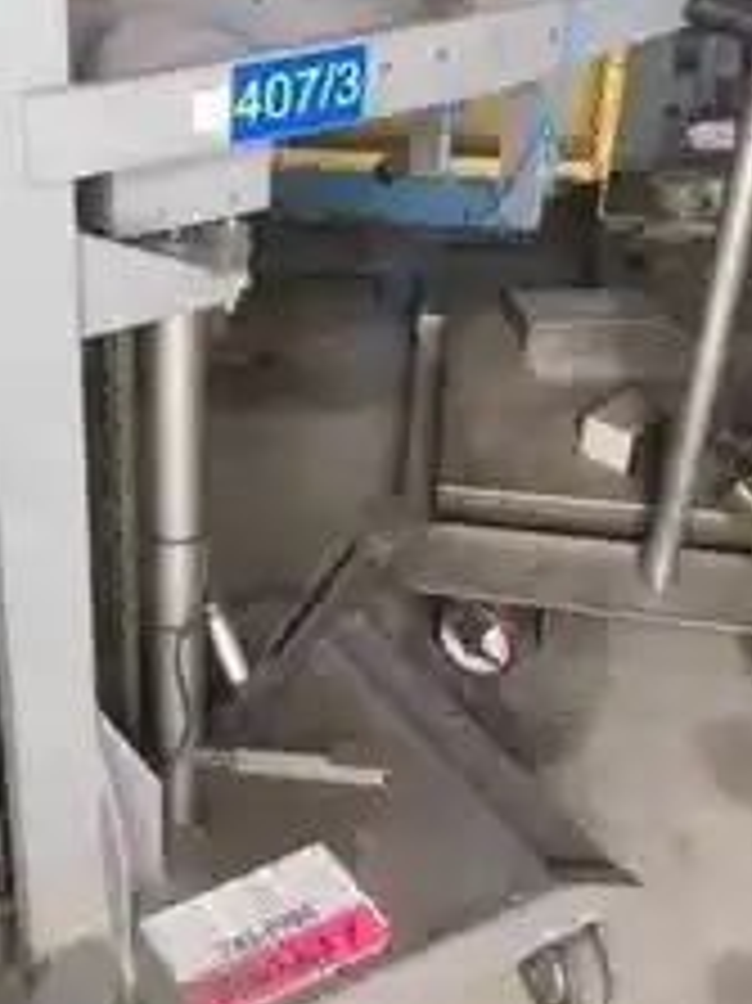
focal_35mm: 52
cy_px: 459
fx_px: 1508
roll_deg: -0.7
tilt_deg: -33.3
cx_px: 167
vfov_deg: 36.8
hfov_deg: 27.5
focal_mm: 4.15
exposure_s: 1/15
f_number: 2.2
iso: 32
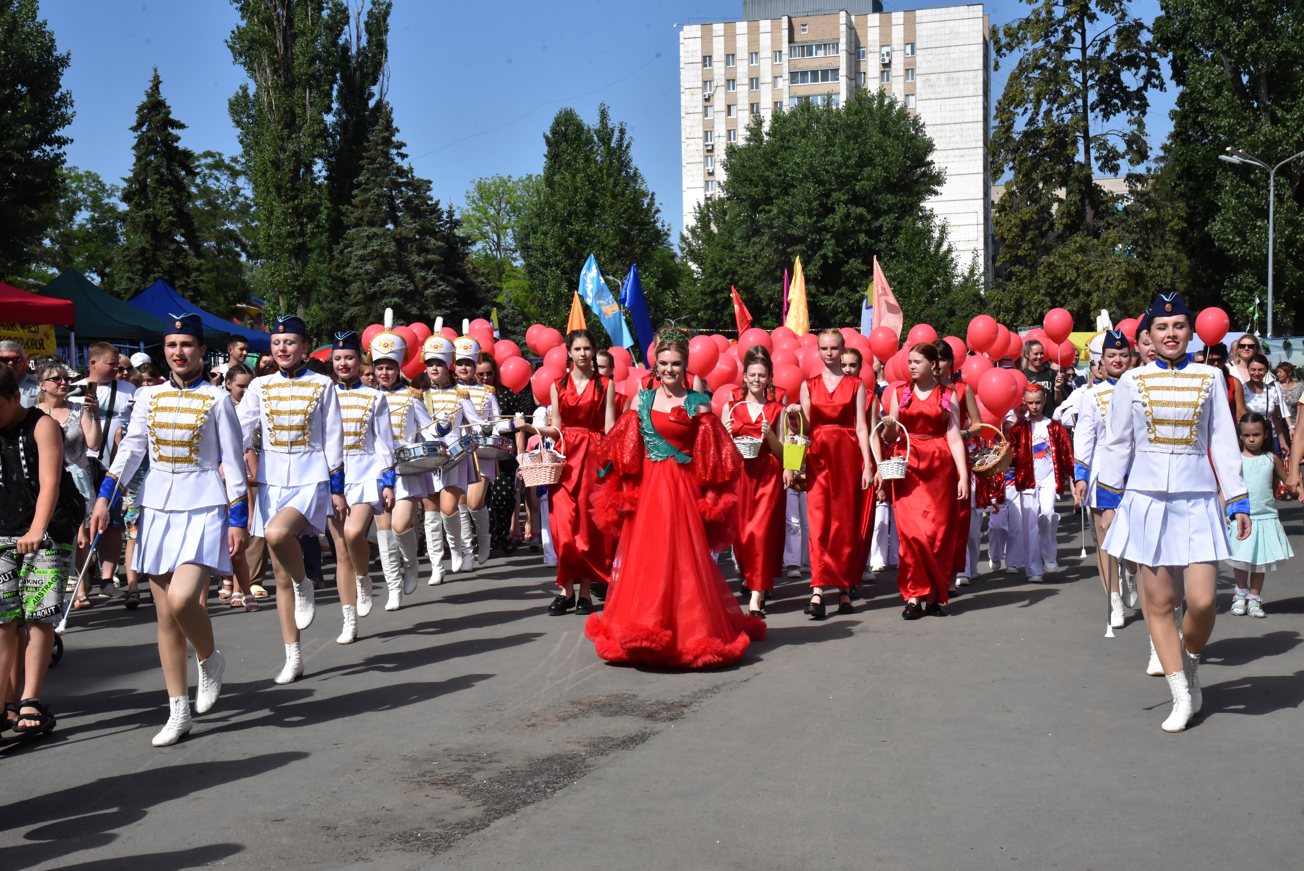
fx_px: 1884
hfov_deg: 38.2
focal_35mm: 52
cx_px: 652
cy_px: 436
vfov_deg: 26.0
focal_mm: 52
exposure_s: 1/2500
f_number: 16
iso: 2500
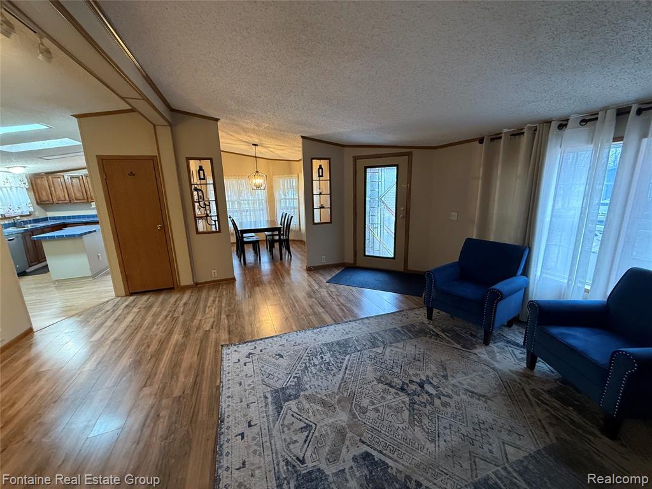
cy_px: 244
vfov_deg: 85.7
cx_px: 326
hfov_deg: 102.1
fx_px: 264
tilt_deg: -11.2
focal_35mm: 14
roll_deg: +1.7
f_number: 2.2
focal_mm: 2.22
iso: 400
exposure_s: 1/60
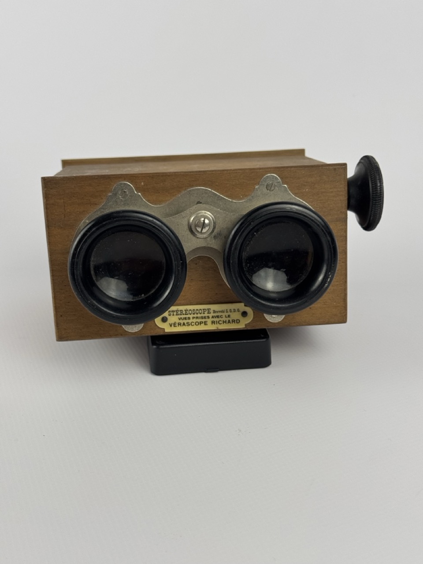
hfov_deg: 30.3
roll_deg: +1.3
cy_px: 282
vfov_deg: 39.7
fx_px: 782
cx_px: 212
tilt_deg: -22.4
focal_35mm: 48
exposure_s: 1/445
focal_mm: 6.76
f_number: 1.78
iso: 64
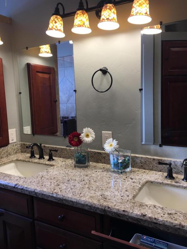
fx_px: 209
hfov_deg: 48.2
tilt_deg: -8.2
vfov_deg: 61.7
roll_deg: +3.4
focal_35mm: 29
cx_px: 94
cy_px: 124
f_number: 2.2
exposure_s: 1/60
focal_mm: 4.15
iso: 32
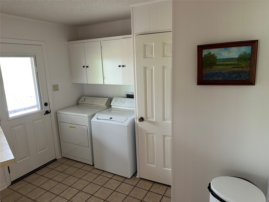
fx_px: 187
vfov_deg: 56.8
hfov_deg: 71.6
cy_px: 101
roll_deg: +2.1
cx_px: 134
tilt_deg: -11.9
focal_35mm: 24
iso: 250
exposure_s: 1/60
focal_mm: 6.86
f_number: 1.78
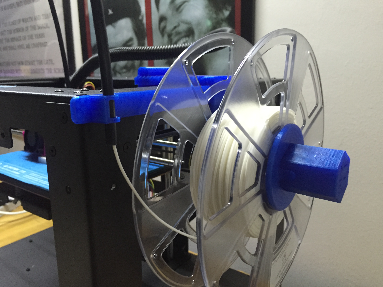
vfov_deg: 48.2
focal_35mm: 29
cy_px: 144
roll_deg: +0.7
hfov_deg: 61.7
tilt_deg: -11.8
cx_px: 192
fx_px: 321
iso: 250
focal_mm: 4.15
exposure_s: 1/15
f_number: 2.2
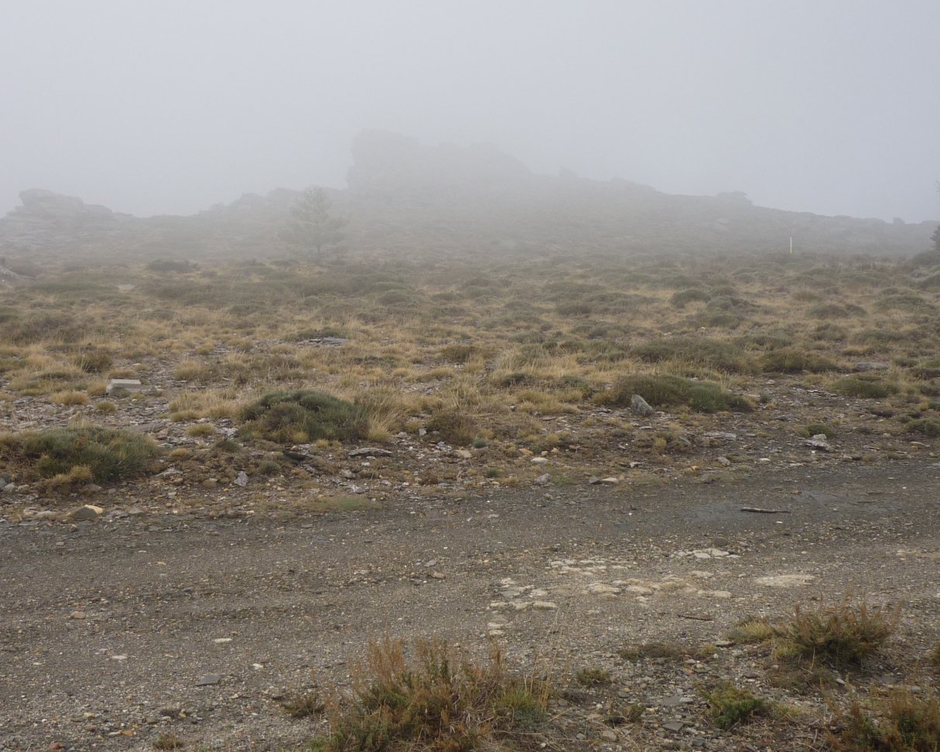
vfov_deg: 28.1
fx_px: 1502
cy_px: 331
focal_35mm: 54
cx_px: 360
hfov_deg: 34.6
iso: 100
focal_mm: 6.9
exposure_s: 1/500
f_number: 3
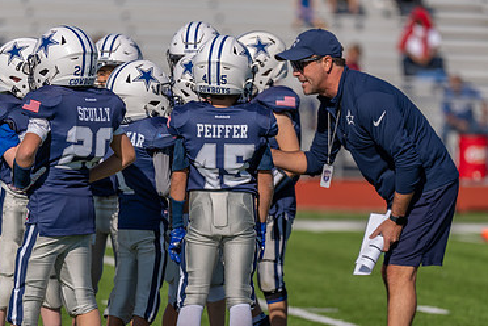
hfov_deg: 6.6
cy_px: 202
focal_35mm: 312
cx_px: 215
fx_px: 4229
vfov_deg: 4.4
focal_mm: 200
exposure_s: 1/4000
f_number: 3.2
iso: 160
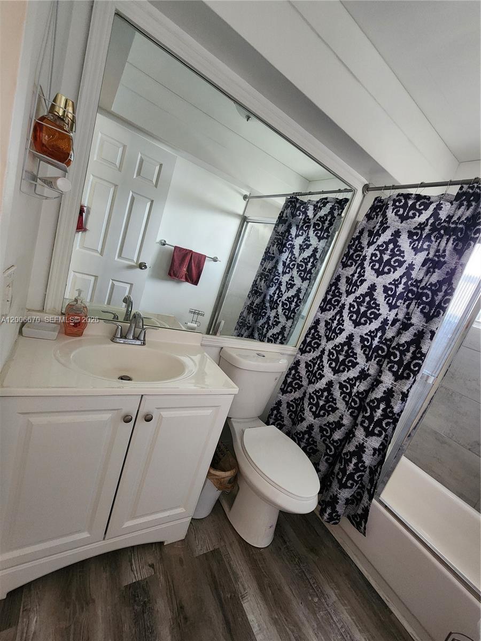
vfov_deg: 106.2
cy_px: 320
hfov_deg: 89.9
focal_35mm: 13
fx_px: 241
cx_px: 240
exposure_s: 1/30
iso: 500
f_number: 2.2
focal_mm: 2.2
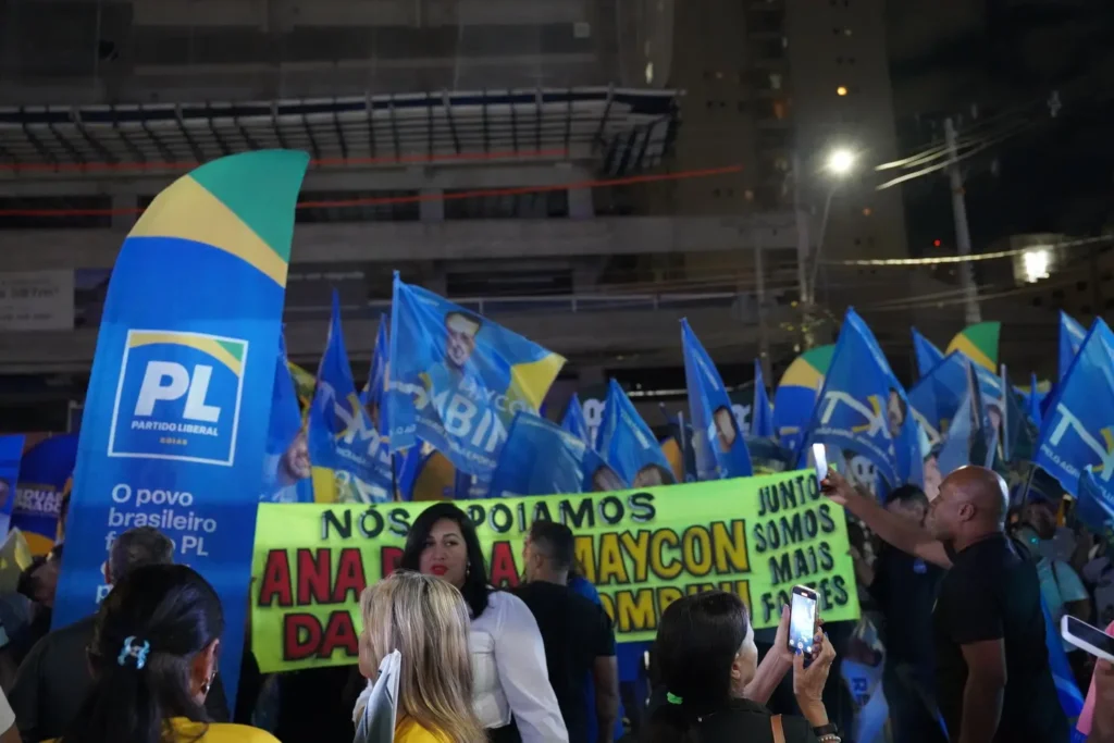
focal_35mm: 32
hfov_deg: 58.3
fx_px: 1000
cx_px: 557
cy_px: 372
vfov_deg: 40.8
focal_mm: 32.3
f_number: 2.8
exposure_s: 1/160
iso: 12800
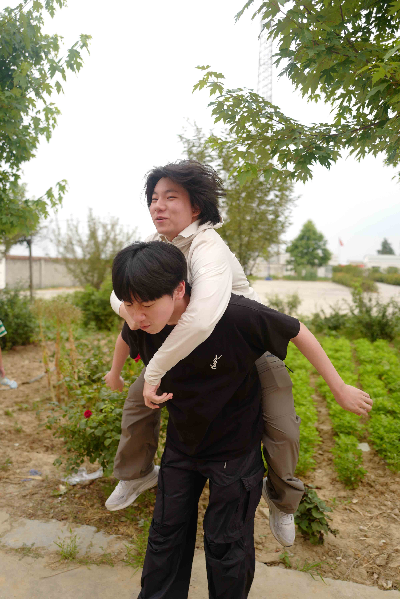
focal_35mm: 28
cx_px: 200
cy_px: 300
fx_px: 467
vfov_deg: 65.5
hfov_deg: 46.4
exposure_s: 1/2000
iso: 320
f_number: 1.8
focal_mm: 28
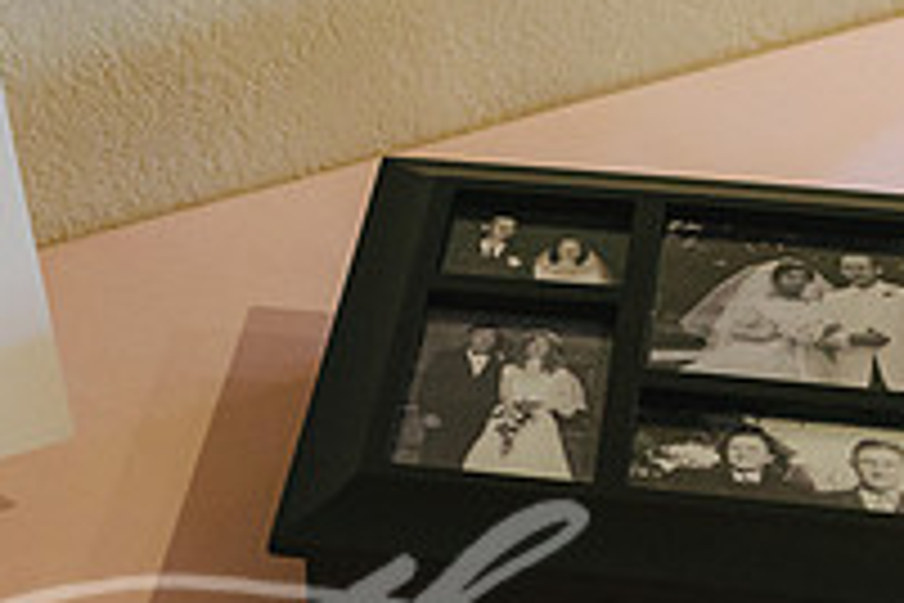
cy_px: 245
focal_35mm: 101
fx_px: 2536
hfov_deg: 20.2
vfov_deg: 13.5
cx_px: 328
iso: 1600
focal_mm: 35
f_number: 4
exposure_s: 1/125
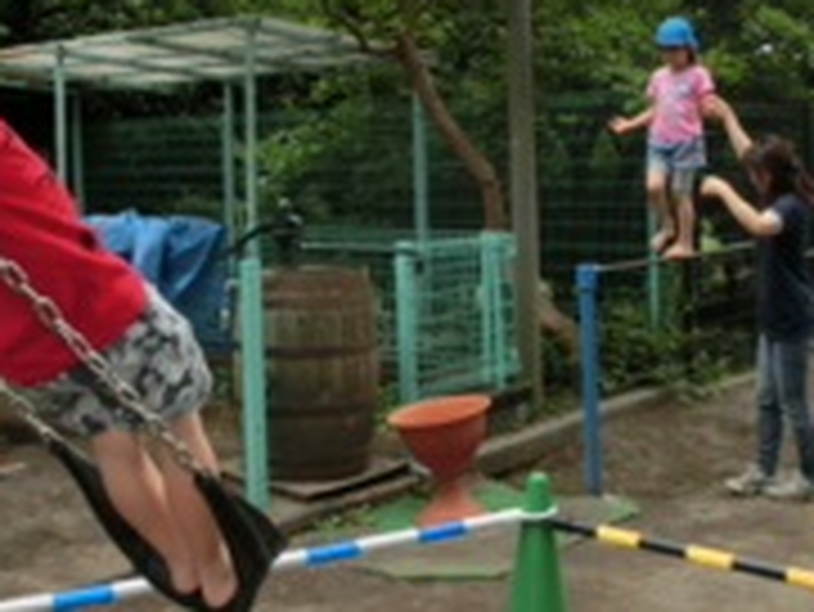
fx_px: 1247
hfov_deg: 36.1
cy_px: 180
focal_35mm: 53
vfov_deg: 27.3
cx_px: 450
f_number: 3
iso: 80
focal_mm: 4.24
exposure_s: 1/250
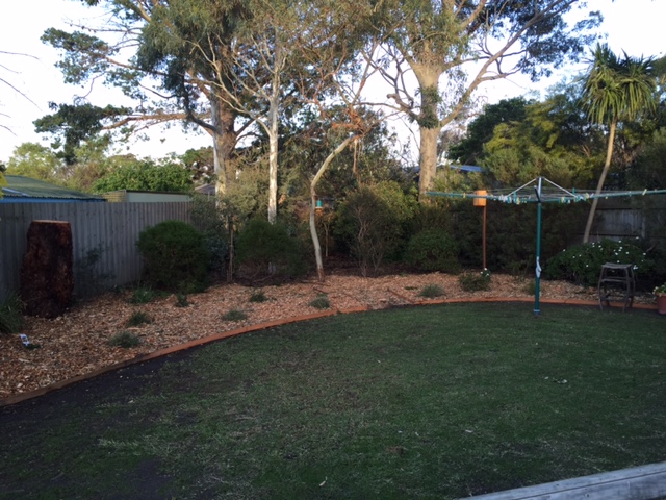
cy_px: 250
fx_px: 558
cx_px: 333
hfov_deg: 61.7
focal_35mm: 29
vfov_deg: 48.2
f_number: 2.2
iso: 32
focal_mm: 4.15
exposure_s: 1/140
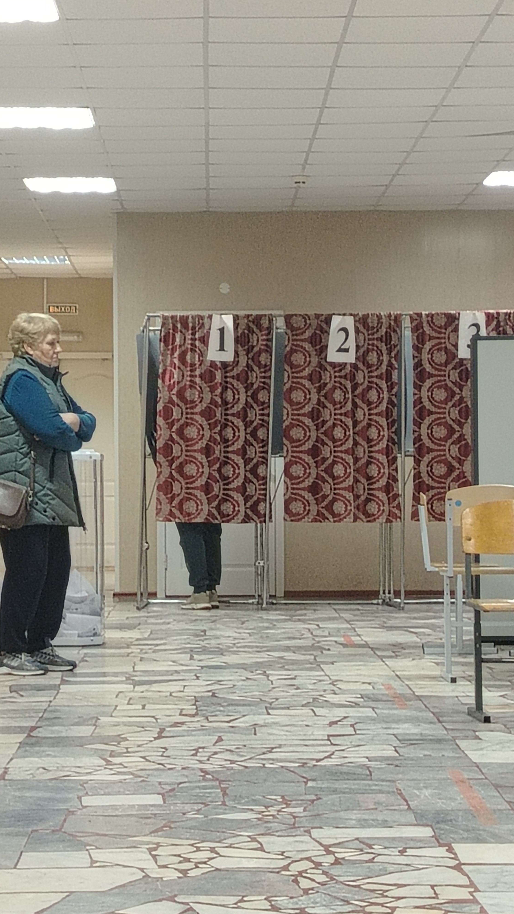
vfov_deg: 20.7
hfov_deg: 11.8
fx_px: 2496
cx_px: 236
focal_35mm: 103
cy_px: 456
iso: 766
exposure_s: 1/30
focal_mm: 5.25
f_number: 1.75
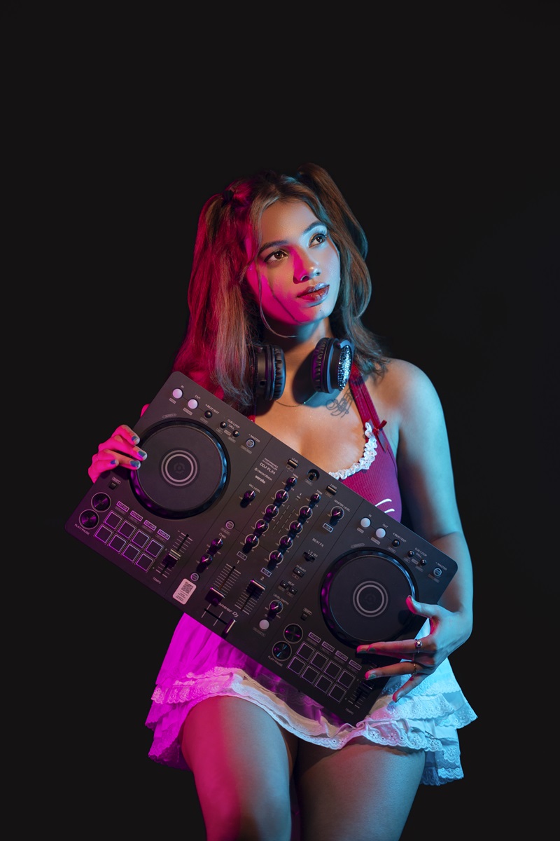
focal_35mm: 50
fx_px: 1167
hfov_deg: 27.0
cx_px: 280
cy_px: 420
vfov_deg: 39.6
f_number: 1.8
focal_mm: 50
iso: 320
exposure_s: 1/250
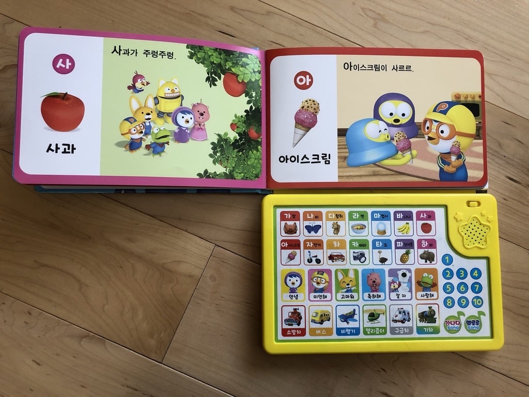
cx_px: 264
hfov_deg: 63.4
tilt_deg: -84.9
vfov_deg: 49.7
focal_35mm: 28
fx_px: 428
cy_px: 198
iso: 25
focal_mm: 3.99
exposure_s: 1/30
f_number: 1.8
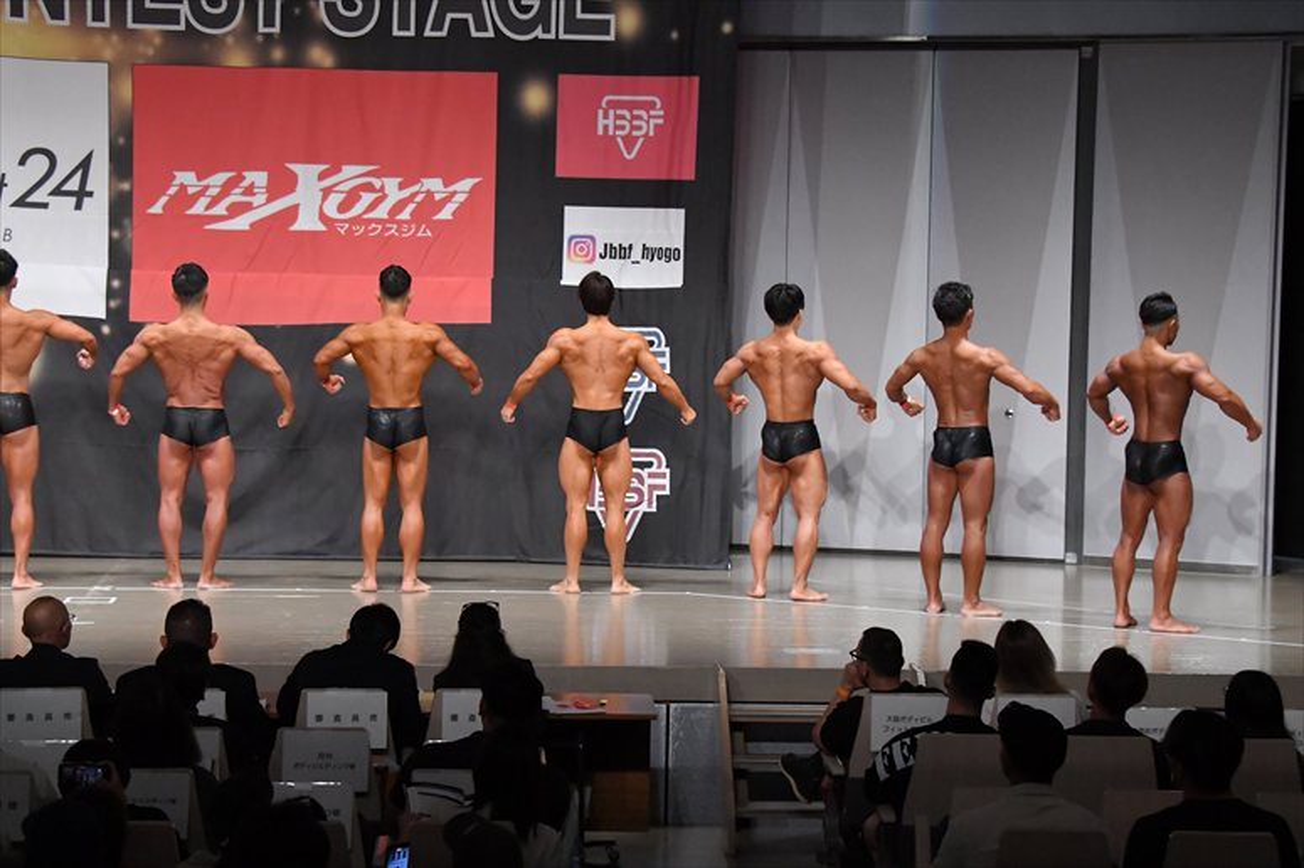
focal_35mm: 93
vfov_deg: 14.7
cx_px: 652
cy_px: 434
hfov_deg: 21.9
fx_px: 3367
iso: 6400
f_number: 5.6
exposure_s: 1/400
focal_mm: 62
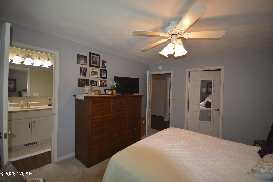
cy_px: 91
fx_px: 114
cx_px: 136
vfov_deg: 77.4
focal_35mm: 15
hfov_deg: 100.3
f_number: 4
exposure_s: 1/80
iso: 400
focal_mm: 10
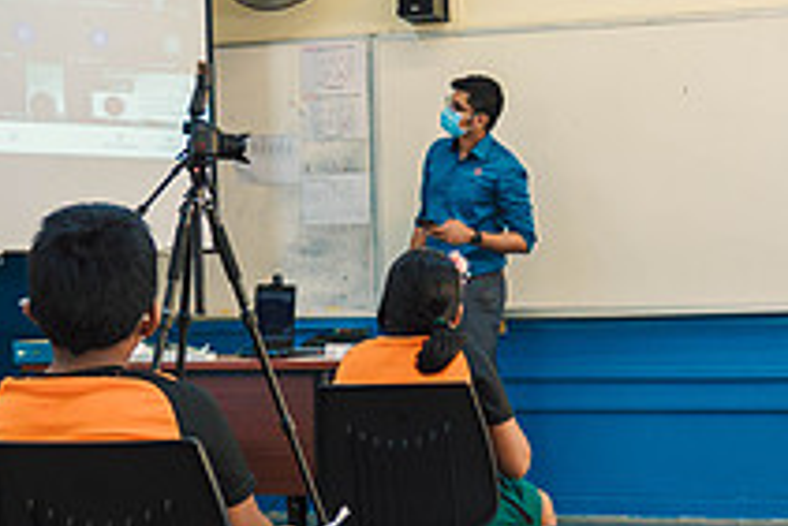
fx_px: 1533
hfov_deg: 28.7
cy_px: 267
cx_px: 504
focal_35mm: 70
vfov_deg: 19.5
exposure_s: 1/160
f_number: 2
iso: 250
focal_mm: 12
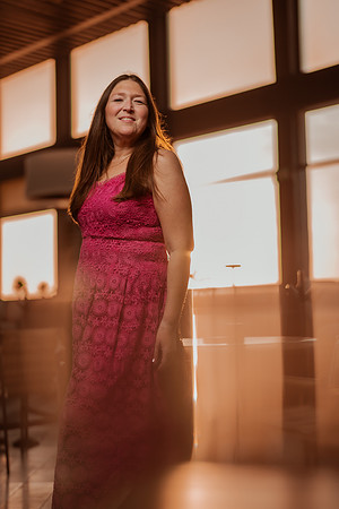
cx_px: 170
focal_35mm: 58
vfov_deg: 34.5
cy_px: 254
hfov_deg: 23.4
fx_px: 819
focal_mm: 58
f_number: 1.4
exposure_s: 1/2500
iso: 100
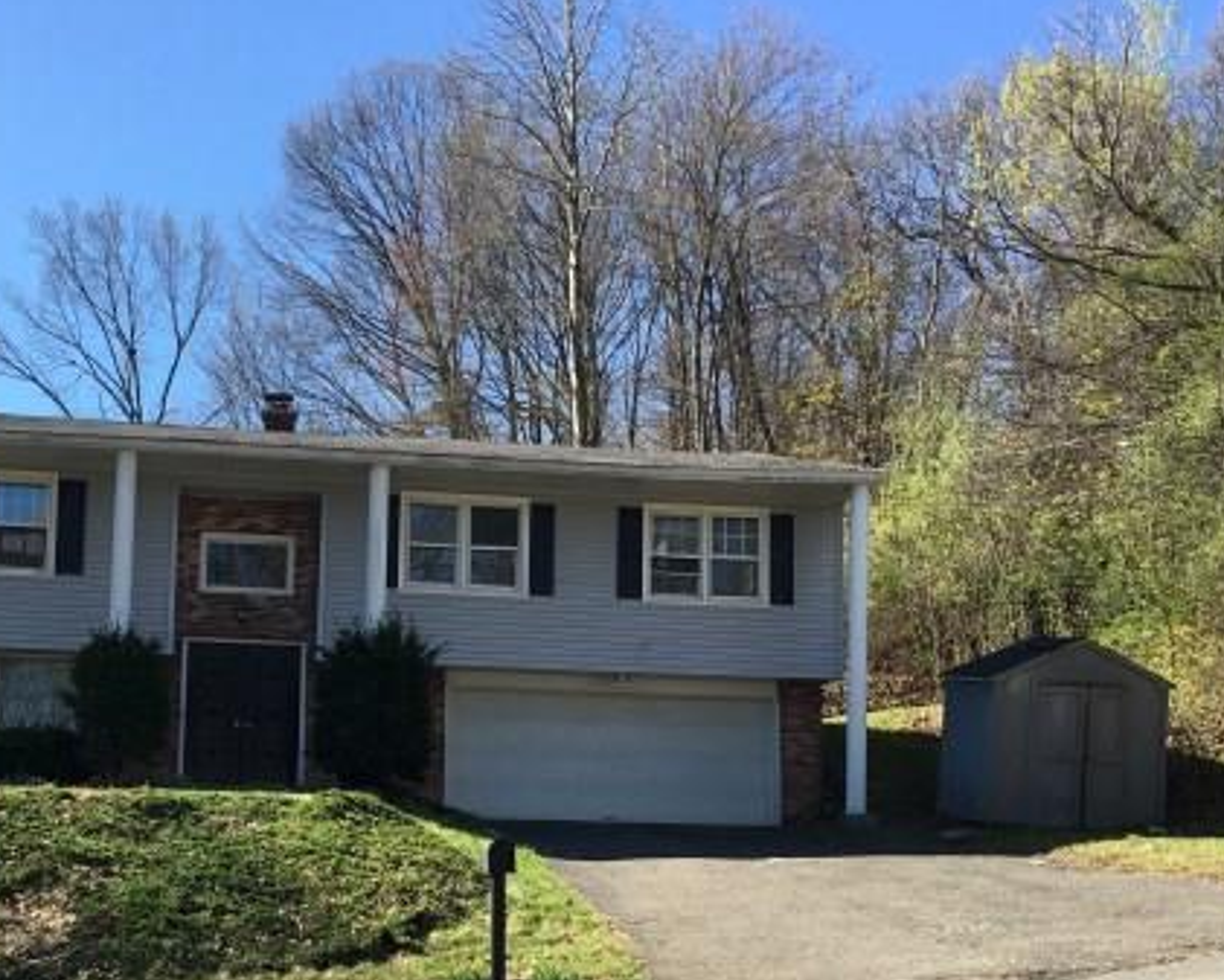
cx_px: 378
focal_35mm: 43
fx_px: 1558
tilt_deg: +6.5
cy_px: 680
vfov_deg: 34.5
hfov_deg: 42.1
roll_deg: -0.5
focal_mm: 4.15
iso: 25
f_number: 2.2
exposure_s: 1/680
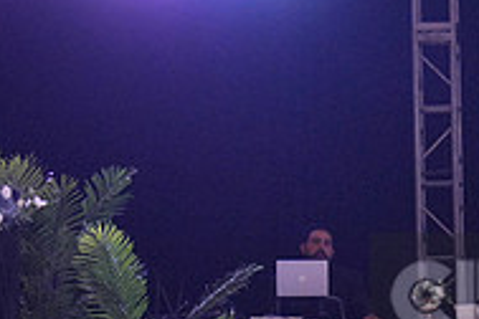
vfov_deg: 5.5
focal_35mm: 248
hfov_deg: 8.2
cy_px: 300
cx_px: 646
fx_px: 3300
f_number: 4
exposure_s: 1/500
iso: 2000
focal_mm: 54
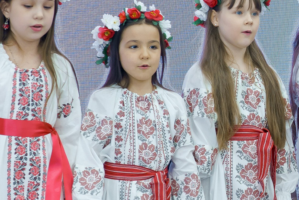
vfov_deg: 4.4
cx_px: 425
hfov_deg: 6.5
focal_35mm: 315
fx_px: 2617
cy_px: 80
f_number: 4
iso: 1000
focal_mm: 85
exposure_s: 1/125
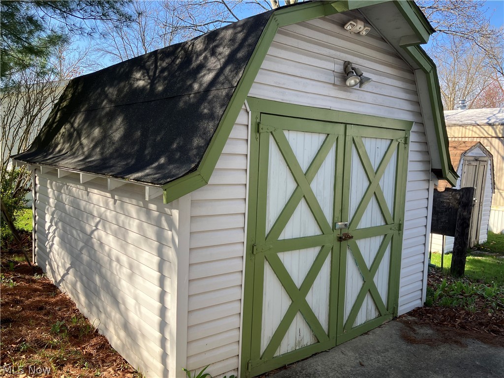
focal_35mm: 28
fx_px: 408
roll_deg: -2.2
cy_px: 189
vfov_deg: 49.7
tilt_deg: -5.2
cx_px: 252
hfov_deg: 63.4
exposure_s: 1/578
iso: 32
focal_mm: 3.99
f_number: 1.8
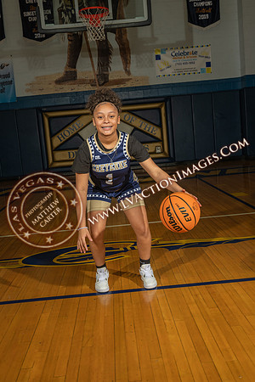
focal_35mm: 38
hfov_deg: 35.1
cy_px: 191
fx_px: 404
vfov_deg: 50.7
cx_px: 128
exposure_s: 1/200
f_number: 7.1
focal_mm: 38
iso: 160
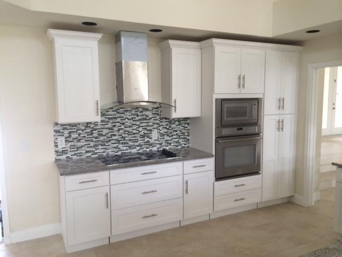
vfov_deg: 46.8
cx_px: 171
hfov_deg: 60.0
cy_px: 128
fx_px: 296
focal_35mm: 30
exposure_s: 1/30
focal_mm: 4.12
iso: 40
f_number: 2.2
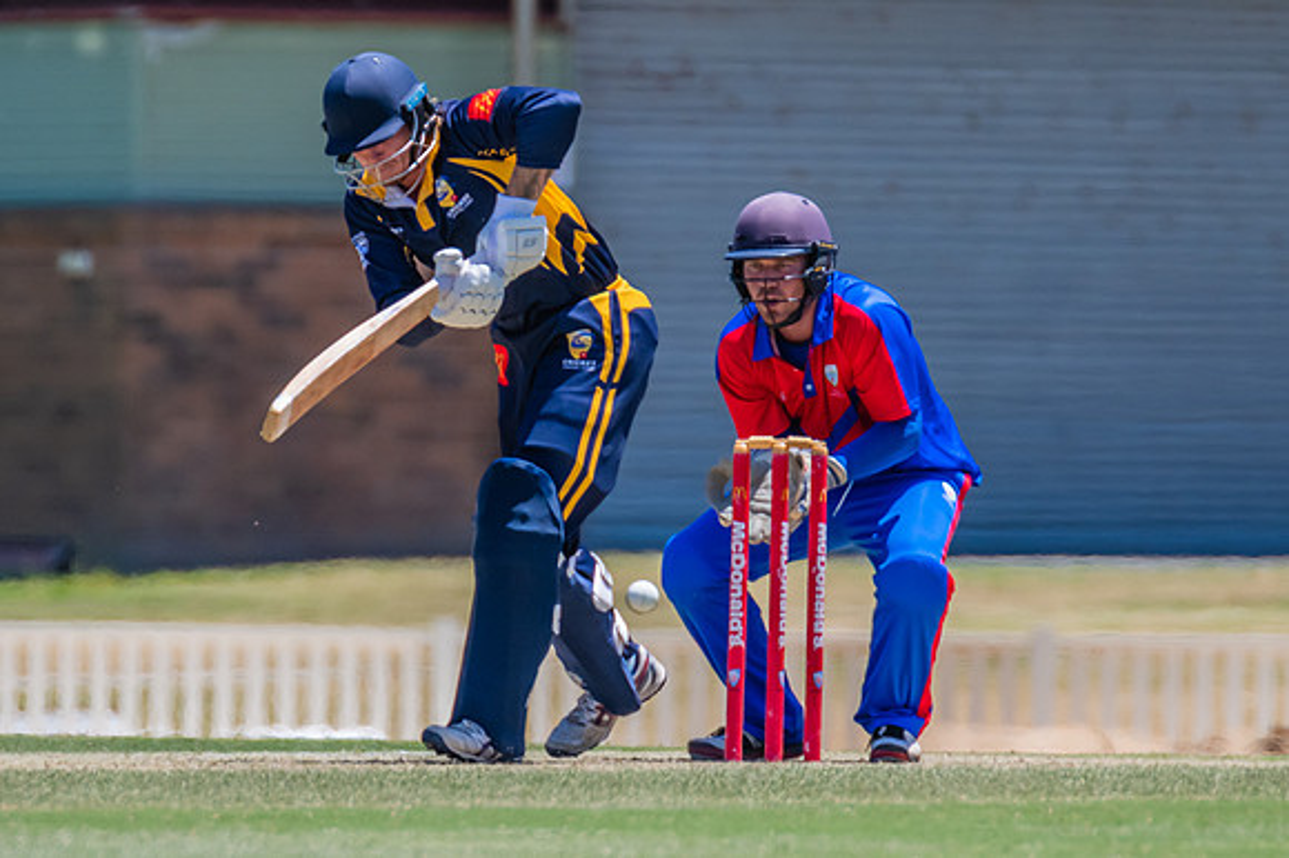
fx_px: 41080
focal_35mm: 1148
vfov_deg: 1.2
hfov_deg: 1.8
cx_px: 482
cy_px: 328
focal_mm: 600
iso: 640
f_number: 7.1
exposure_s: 1/2000
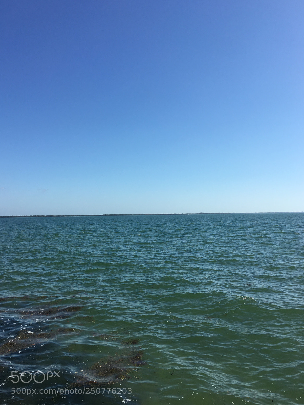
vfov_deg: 60.0
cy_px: 202
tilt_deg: +2.3
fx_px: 351
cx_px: 152
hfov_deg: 46.8
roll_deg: +0.5
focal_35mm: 30
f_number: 2.2
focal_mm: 4.15
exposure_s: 1/2331
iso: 25
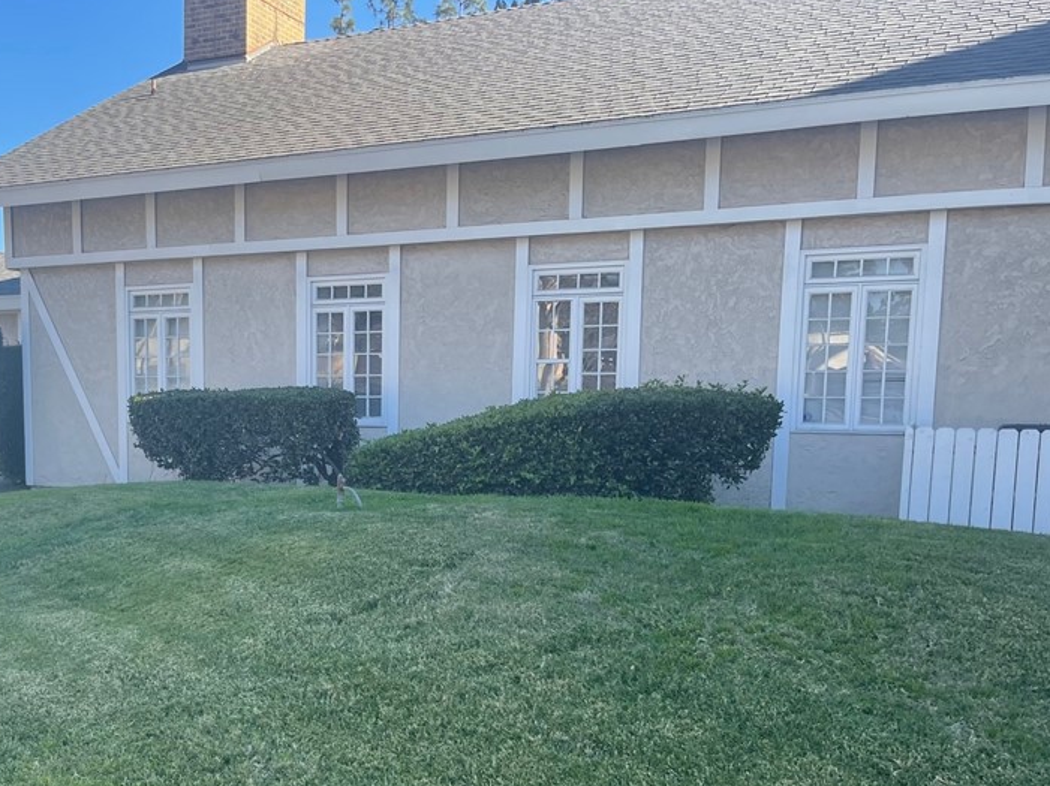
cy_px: 537
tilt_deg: -7.7
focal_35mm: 38
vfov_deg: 37.2
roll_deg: -0.7
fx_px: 1152
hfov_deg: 48.1
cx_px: 337
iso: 32
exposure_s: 1/498
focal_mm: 5.1
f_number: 1.6
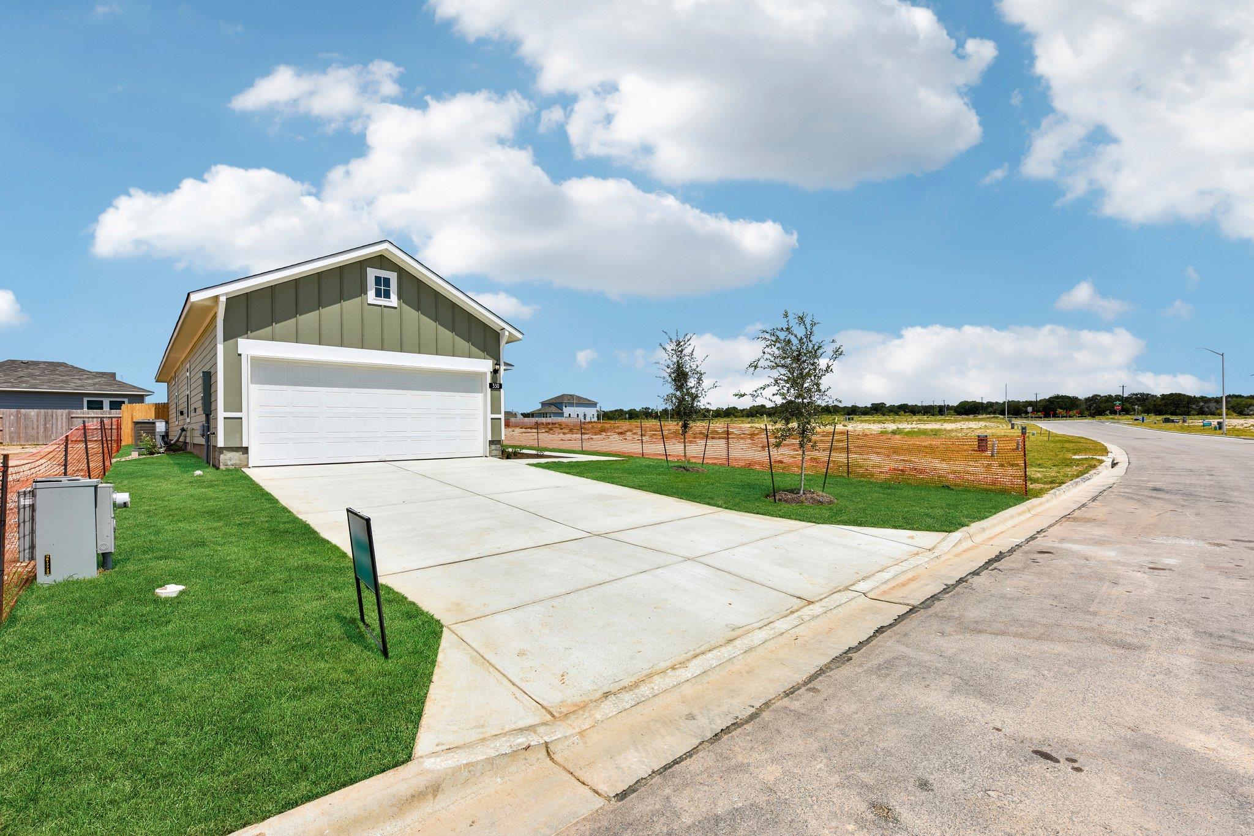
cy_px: 418
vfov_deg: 77.3
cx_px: 627
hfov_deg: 100.4
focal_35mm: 15
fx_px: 522
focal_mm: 15
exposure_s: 1/640
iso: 100
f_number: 8
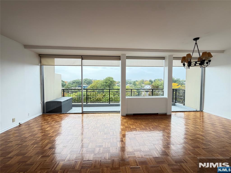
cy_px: 86
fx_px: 93
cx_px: 116
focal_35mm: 14
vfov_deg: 85.7
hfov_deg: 102.1
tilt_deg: -2.0
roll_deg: +0.7
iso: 125
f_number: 2.2
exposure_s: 1/121
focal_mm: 2.22
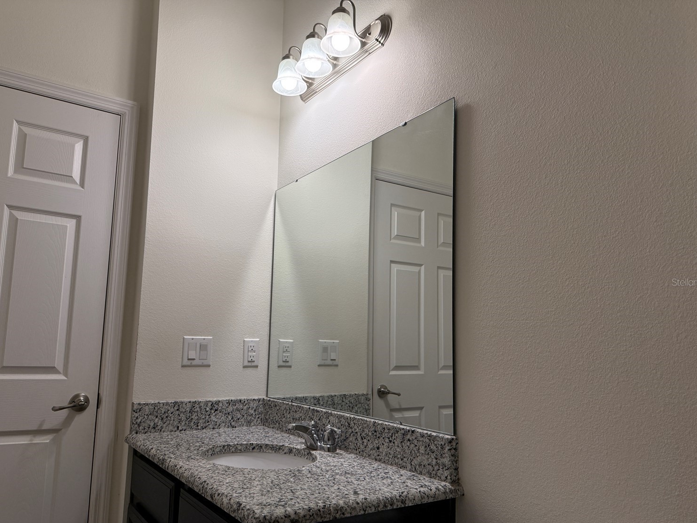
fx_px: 524
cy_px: 282
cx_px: 339
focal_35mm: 26
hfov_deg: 67.3
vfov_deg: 53.0
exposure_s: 1/225
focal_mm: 6.76
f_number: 1.78
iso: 160
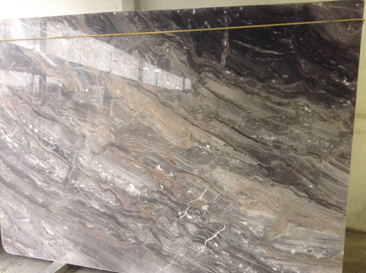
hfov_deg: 55.4
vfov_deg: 42.8
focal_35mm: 33
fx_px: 348
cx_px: 183
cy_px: 136
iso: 250
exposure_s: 1/20
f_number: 2.4
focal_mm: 3.3
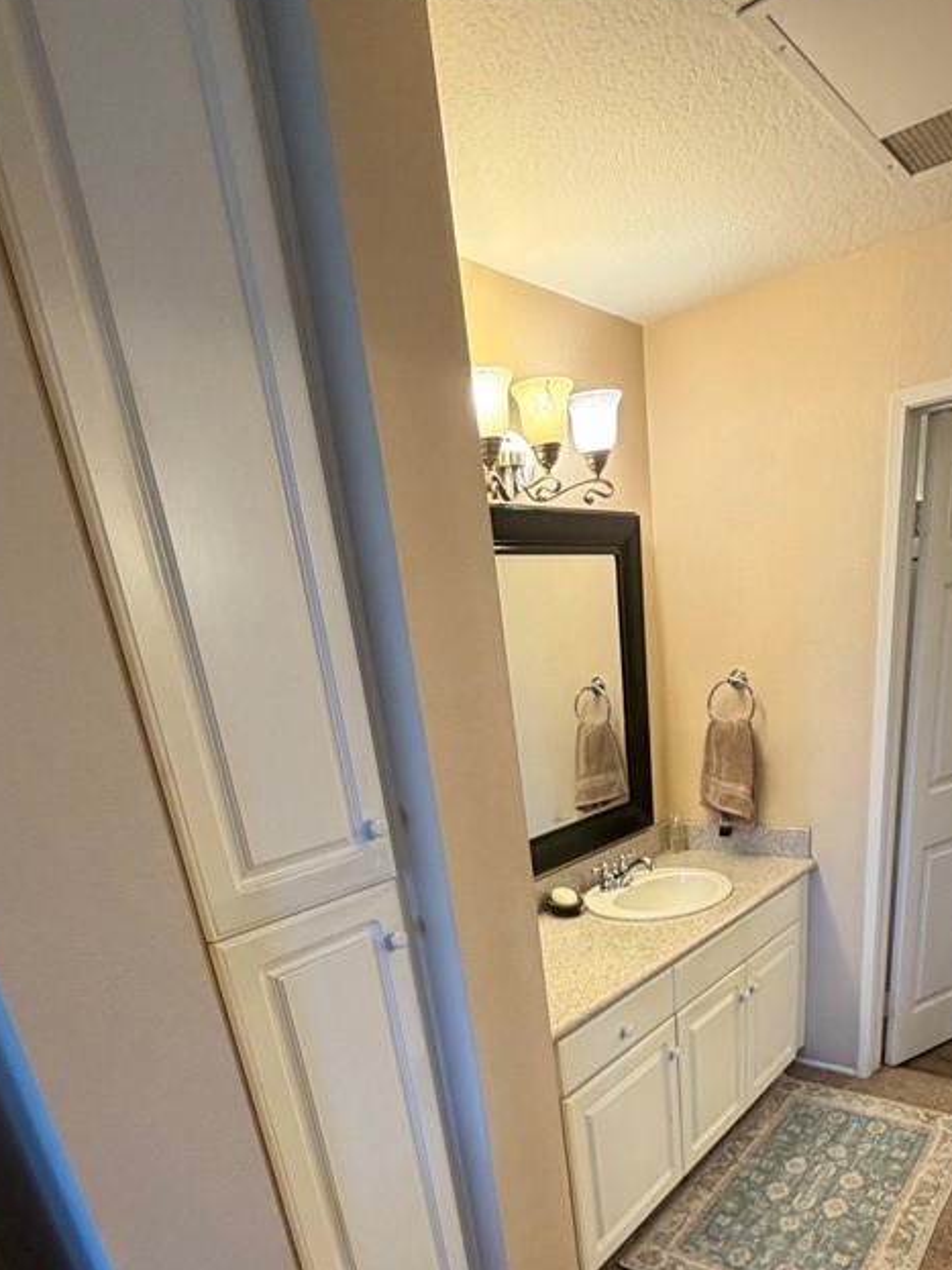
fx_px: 844
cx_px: 559
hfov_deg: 58.5
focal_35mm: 23
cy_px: 1013
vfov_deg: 67.1
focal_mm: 2.22
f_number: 2.2
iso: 320
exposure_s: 1/60
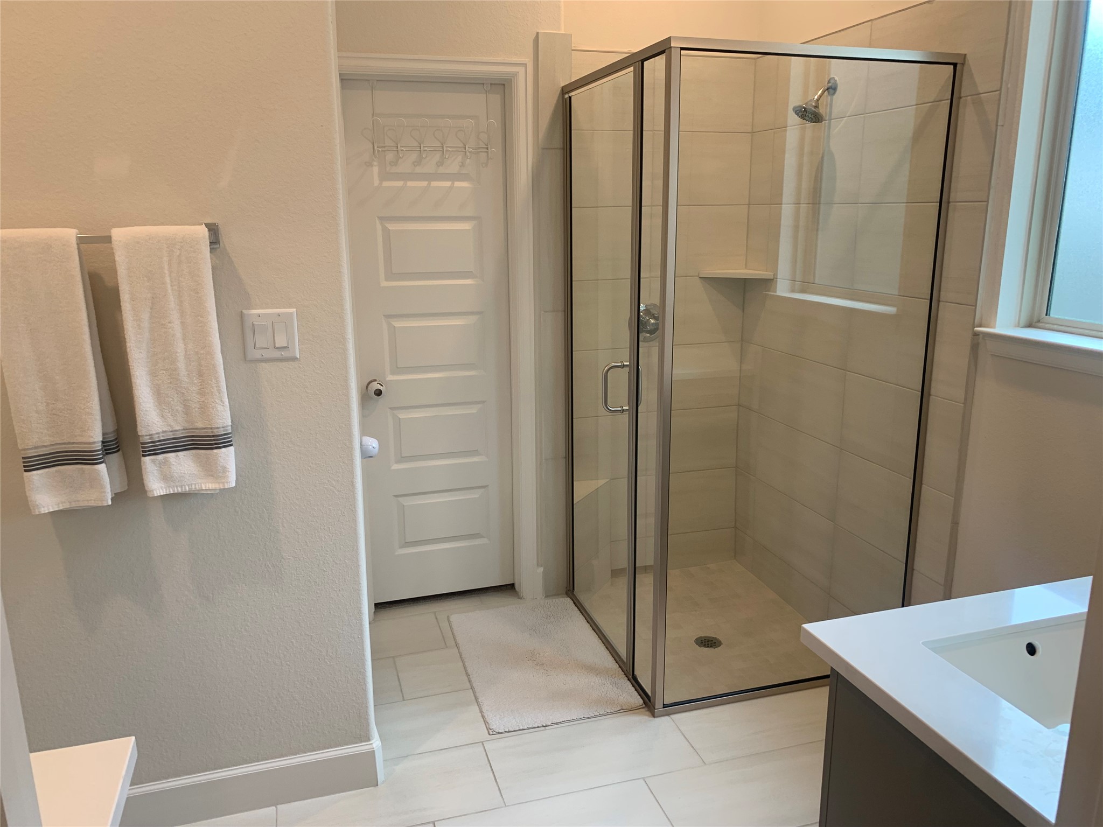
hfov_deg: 67.3
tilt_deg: -14.0
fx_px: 828
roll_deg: +0.6
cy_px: 414
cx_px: 552
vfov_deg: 53.1
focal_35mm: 26
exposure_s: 1/60
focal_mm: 4.25
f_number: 1.8
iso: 50
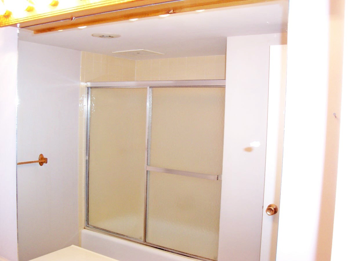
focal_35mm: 37
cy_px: 130
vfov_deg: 38.7
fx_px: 372
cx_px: 174
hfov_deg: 50.1
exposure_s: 1/60
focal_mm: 5.6
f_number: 2.8
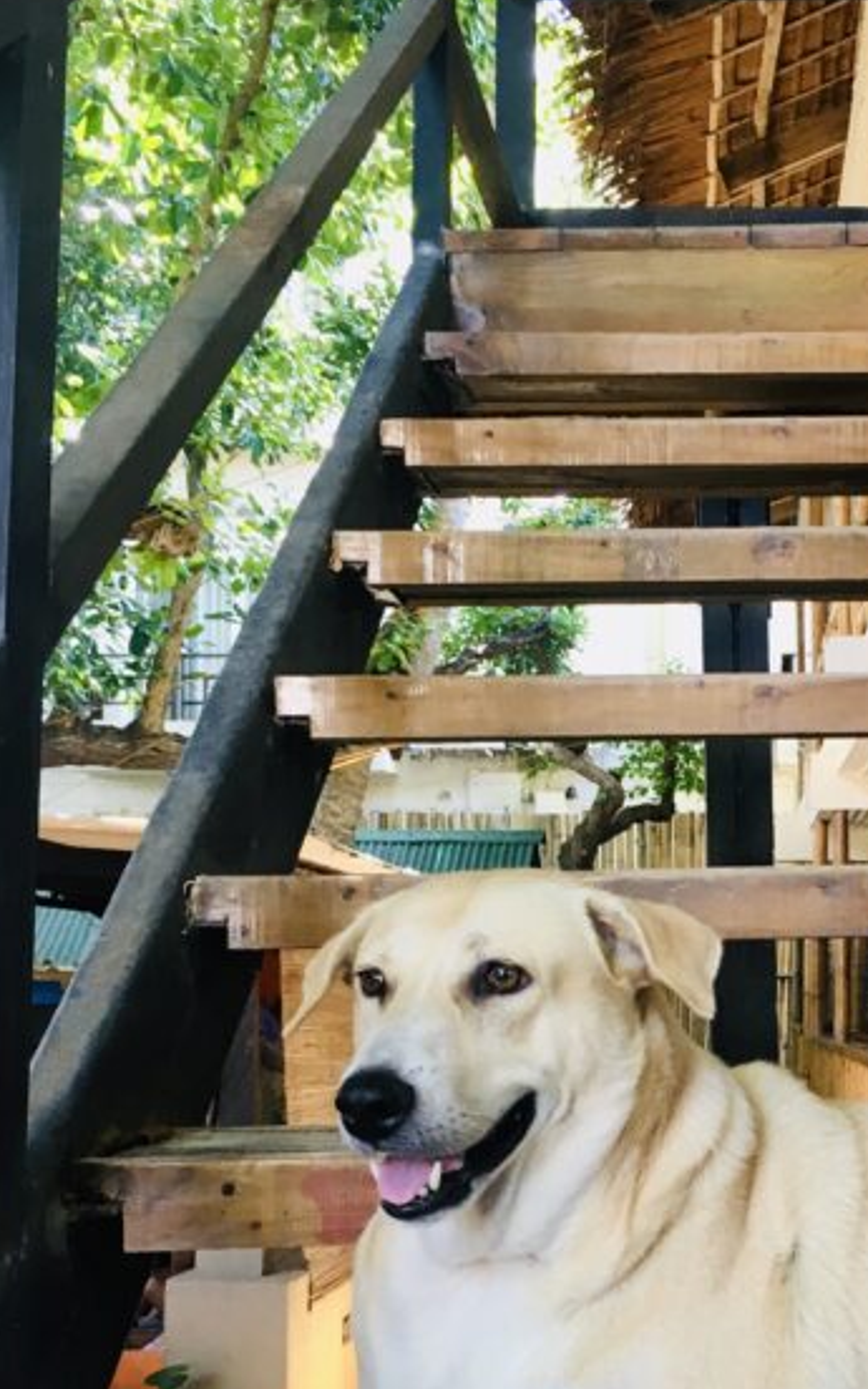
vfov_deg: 35.4
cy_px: 888
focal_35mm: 57
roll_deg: -1.4
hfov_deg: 22.3
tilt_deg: +2.8
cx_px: 745
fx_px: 2157
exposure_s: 1/30
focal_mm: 4.15
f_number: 2.2
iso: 64
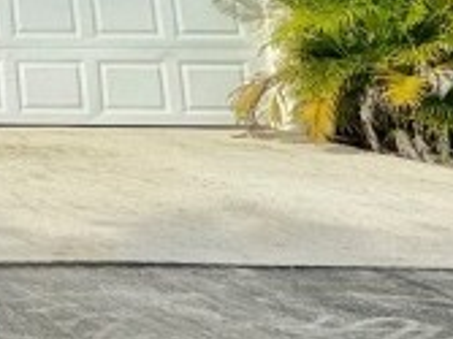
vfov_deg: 15.7
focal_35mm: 86
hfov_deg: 14.0
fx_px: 1125
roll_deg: -0.8
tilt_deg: +9.7
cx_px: -686
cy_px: -176
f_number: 2.2
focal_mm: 2.22
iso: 40
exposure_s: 1/2208
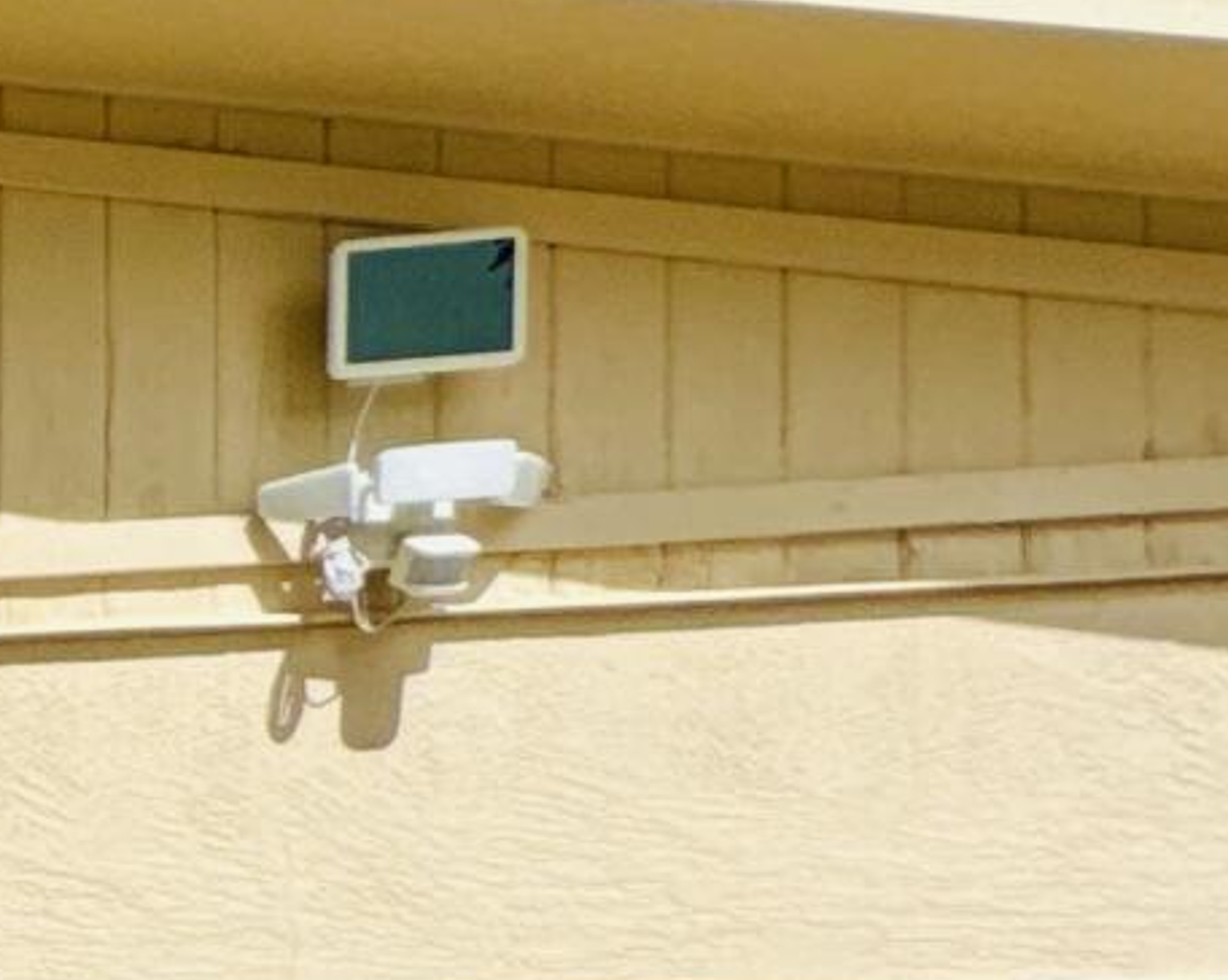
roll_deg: -0.1
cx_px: -2421
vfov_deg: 15.4
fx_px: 3268
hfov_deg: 11.6
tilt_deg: -0.4
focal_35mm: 90
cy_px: 1586
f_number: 2.2
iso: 50
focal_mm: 2.22
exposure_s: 1/1160
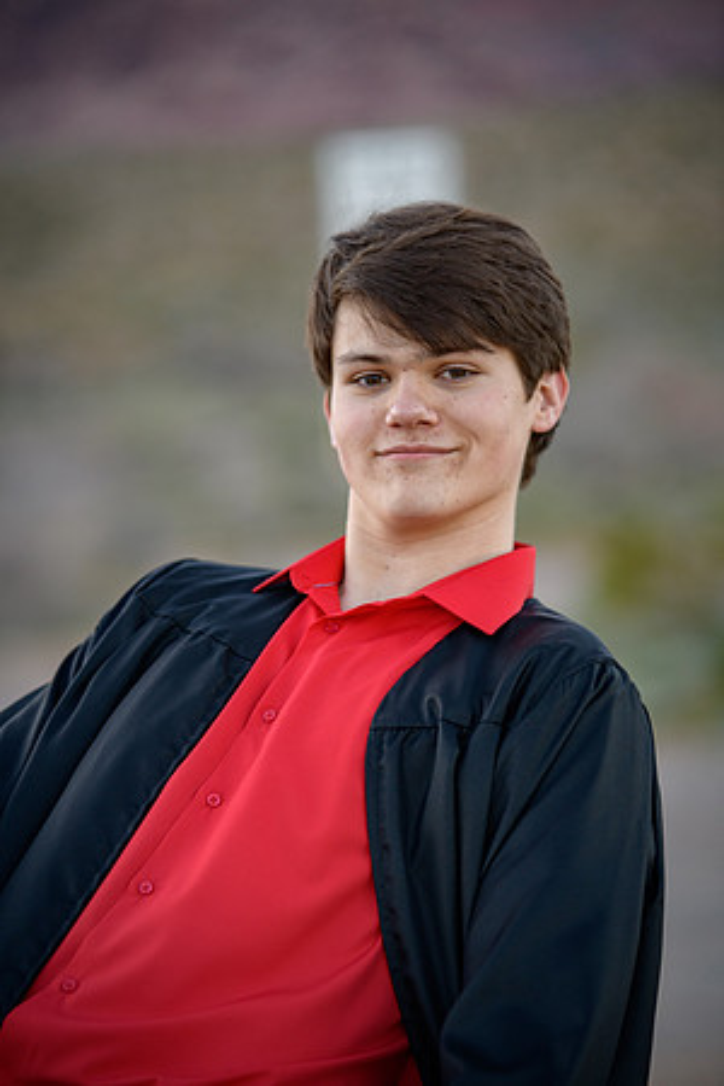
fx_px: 3921
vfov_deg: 15.8
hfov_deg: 10.5
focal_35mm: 130
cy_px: 543
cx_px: 362
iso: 250
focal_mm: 130
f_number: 2.8
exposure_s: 1/640
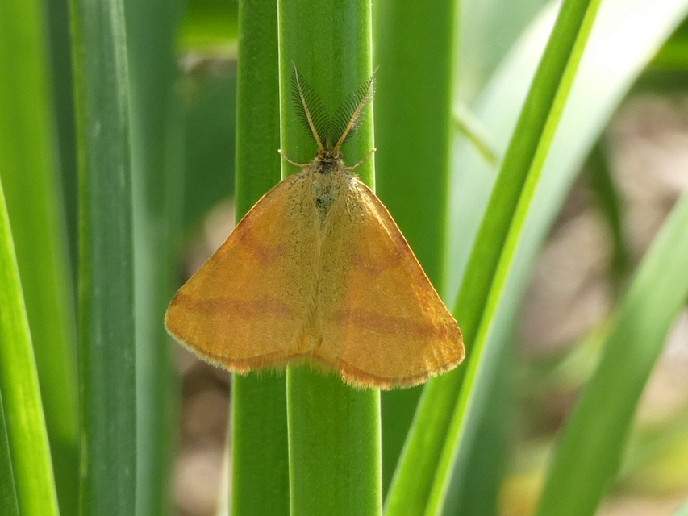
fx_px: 3061
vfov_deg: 9.6
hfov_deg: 12.8
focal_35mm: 154
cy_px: 258
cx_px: 344
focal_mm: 27.5
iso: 125
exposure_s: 1/80
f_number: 5.4
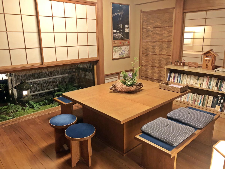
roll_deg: +0.1
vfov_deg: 48.2
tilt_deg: -15.6
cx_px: 112
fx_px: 188
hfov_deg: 61.7
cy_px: 84
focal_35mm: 29
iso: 80
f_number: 1.8
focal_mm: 3.99
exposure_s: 1/6
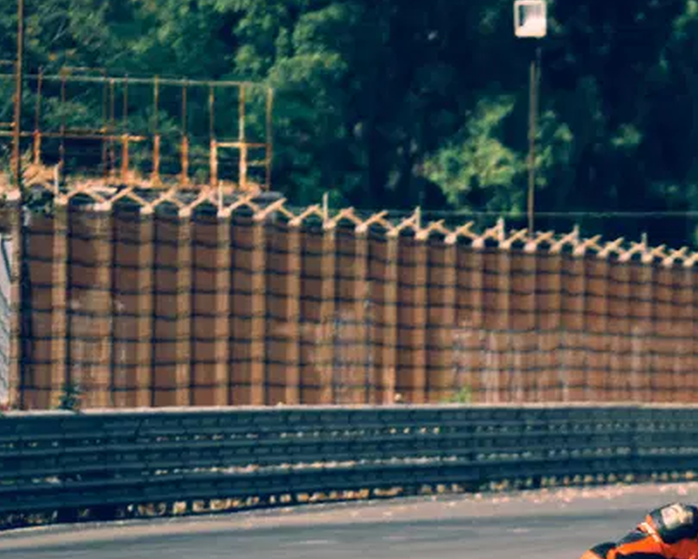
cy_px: 681
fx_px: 17229
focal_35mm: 834
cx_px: 748
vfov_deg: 1.9
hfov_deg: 2.3
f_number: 5.6
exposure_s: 1/1000
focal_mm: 200
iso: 200
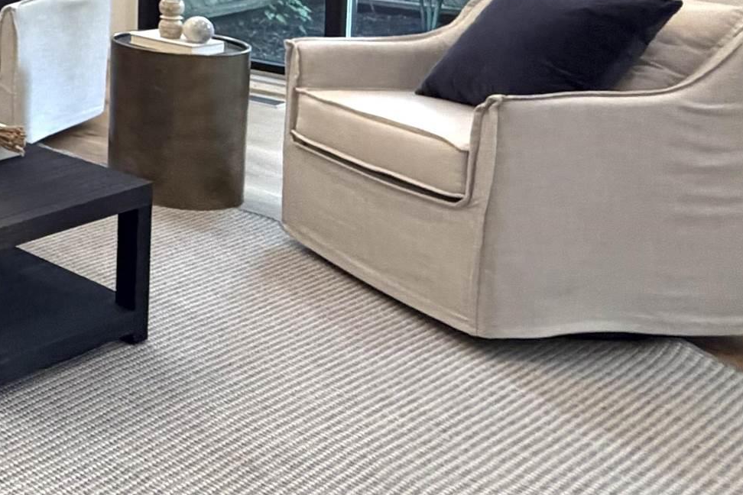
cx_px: -383
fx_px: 949
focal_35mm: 46
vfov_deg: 26.7
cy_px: -61
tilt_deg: -5.8
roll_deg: +2.3
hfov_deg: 27.9
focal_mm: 2.22
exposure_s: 1/120
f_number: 2.2
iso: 250
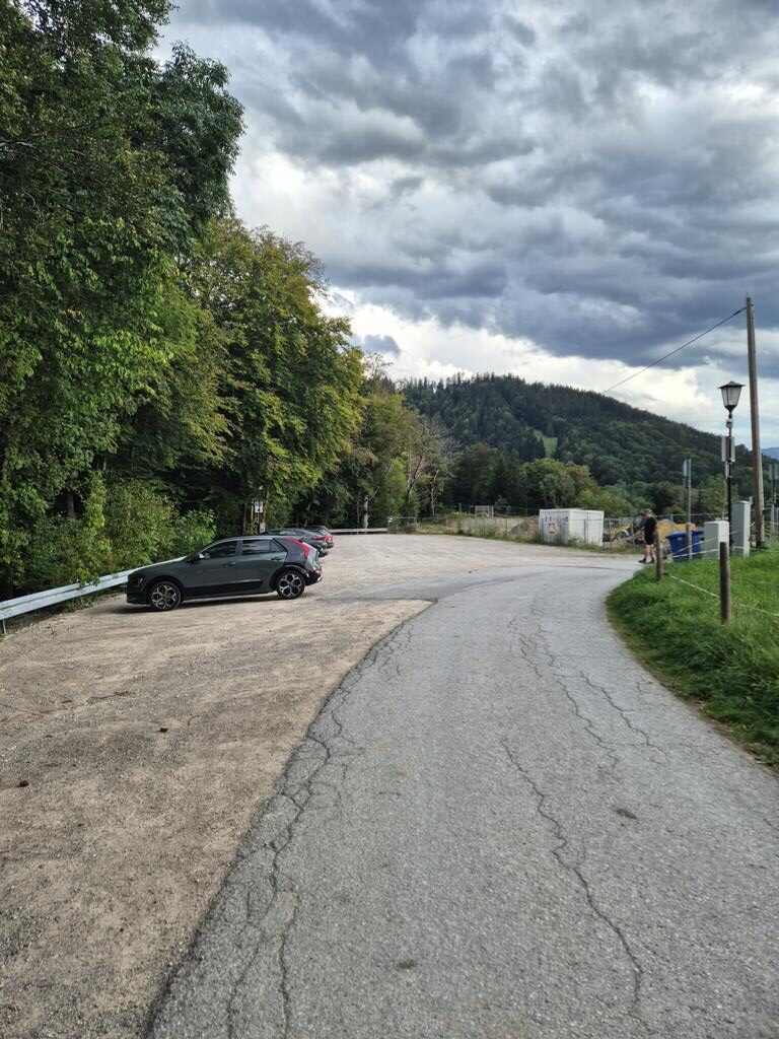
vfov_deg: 73.9
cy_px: 520
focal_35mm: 23
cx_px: 390
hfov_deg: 58.9
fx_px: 690
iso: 25
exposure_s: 1/524
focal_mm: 5.4
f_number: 1.8
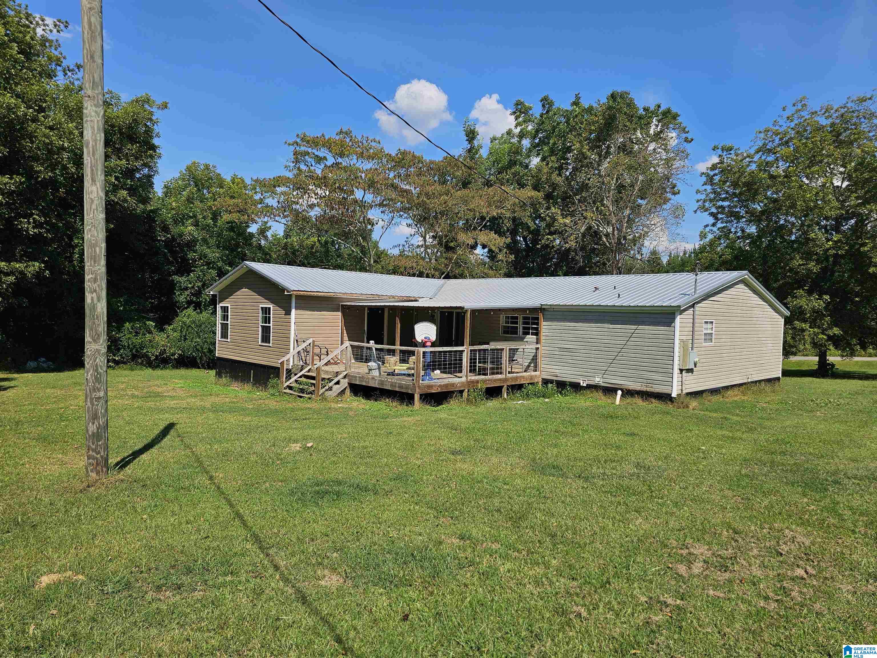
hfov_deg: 73.9
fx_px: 583
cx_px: 438
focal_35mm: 23
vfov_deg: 58.9
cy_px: 329
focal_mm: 6.3
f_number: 1.7
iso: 10
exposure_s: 1/1076
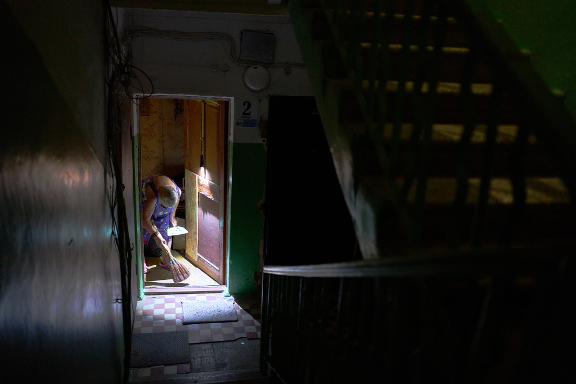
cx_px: 288
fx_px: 560
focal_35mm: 35
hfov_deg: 54.4
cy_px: 192
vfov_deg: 37.8
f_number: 1.6
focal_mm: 35
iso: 4000
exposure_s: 1/100
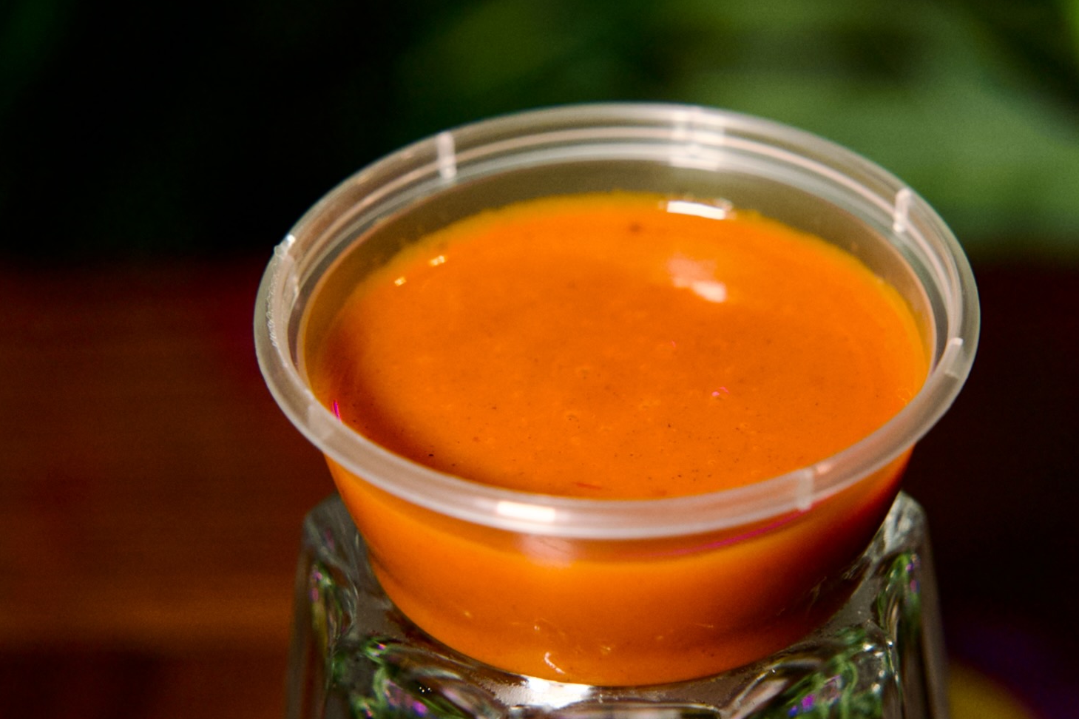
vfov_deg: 8.9
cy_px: 386
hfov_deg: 13.3
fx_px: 4614
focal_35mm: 154
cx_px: 614
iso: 2000
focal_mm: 117
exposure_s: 1/250
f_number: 5
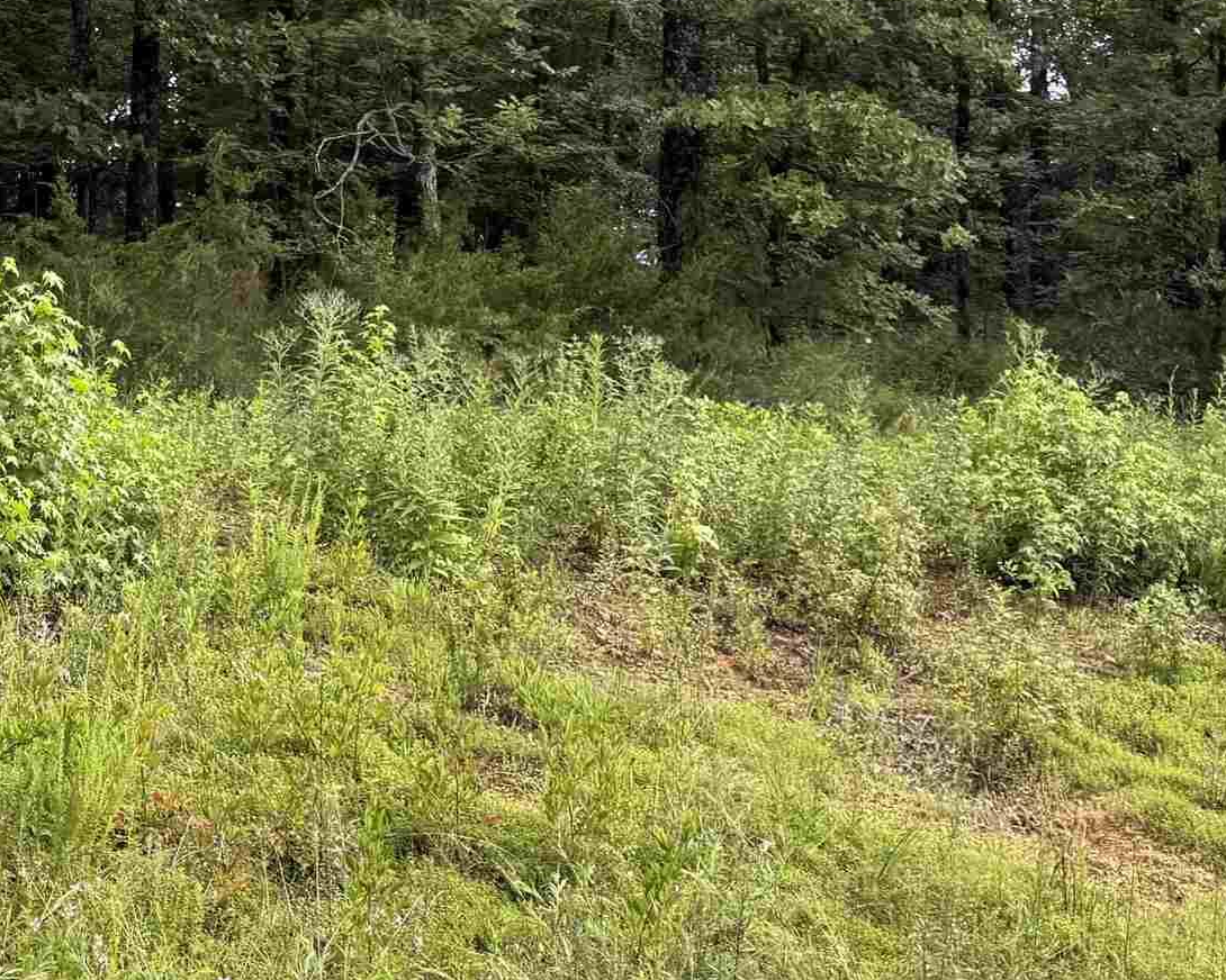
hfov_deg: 27.5
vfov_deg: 23.1
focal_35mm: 66
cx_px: 88
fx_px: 2395
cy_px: 541
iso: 80
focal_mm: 6.76
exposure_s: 1/584
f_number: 1.78
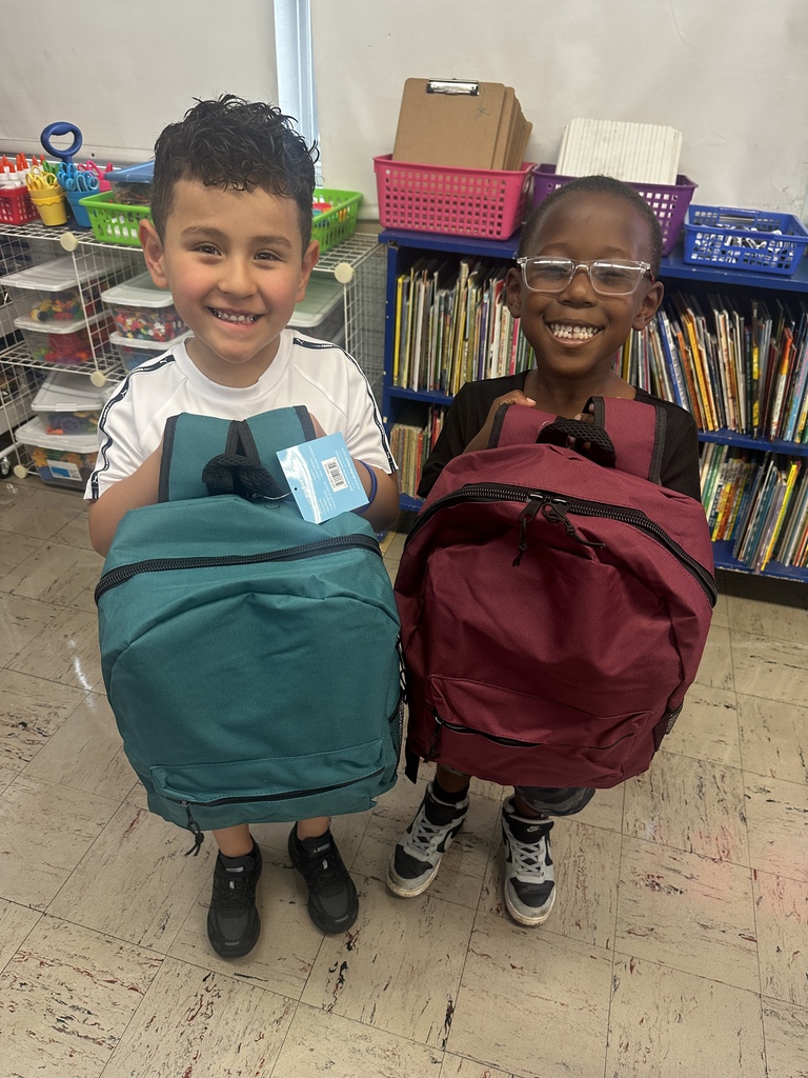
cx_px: 404
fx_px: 747
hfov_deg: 56.8
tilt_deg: -33.8
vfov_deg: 71.6
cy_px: 539
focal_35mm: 24
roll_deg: -2.1
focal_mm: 6.86
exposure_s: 1/60
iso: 160
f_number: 1.78
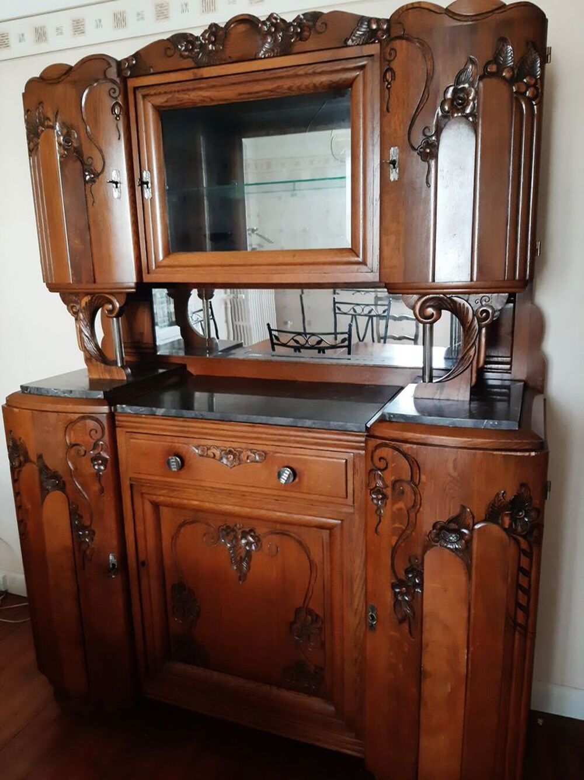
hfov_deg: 53.0
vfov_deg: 67.3
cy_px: 390
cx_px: 292
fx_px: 585
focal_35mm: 26
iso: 250
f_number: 1.7
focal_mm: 3.93
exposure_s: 1/50
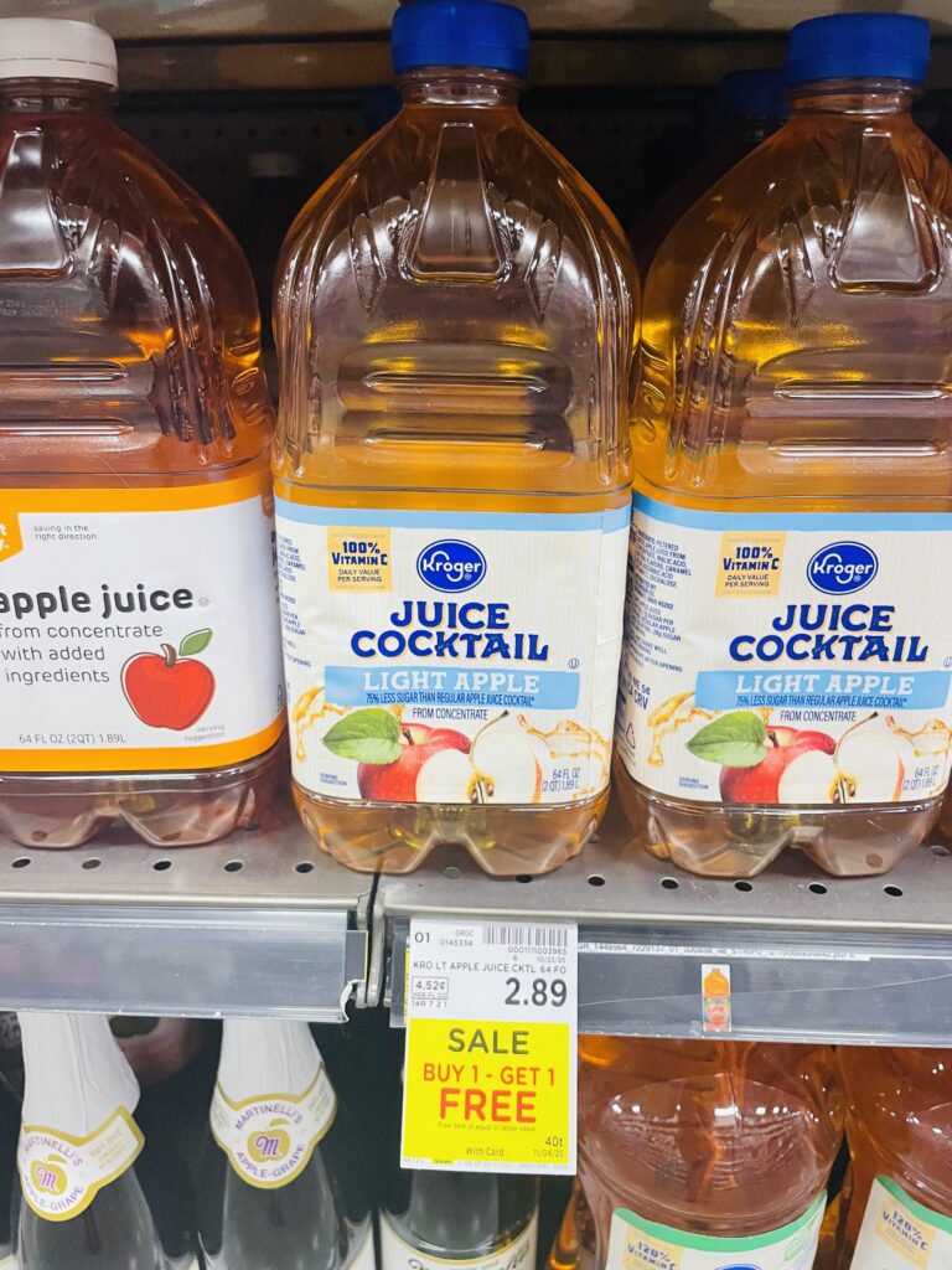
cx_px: 476
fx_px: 953
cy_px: 635
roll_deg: +1.2
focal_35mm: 26
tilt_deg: -21.5
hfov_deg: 53.1
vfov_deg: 67.3
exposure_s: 1/60
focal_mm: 4.2
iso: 160
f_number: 1.6
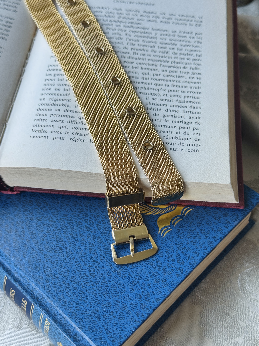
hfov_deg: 30.3
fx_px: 479
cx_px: 130
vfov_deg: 39.7
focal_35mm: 48
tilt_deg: -50.1
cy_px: 173
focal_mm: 6.76
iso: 100
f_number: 1.78
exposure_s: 1/80
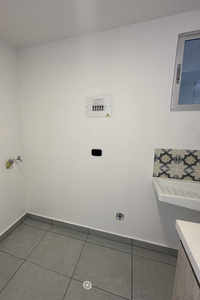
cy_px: 151
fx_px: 167
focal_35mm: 20
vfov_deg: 84.0
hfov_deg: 59.9
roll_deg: +0.0
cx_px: 61
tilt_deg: -10.0
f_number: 2.2
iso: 250
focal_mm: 2.22
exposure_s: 1/120
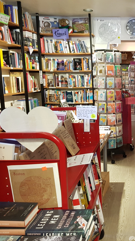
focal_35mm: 38
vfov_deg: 52.8
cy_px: 120
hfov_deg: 28.2
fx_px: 242
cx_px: 150
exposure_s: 1/60
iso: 200
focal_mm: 4.2
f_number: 1.7
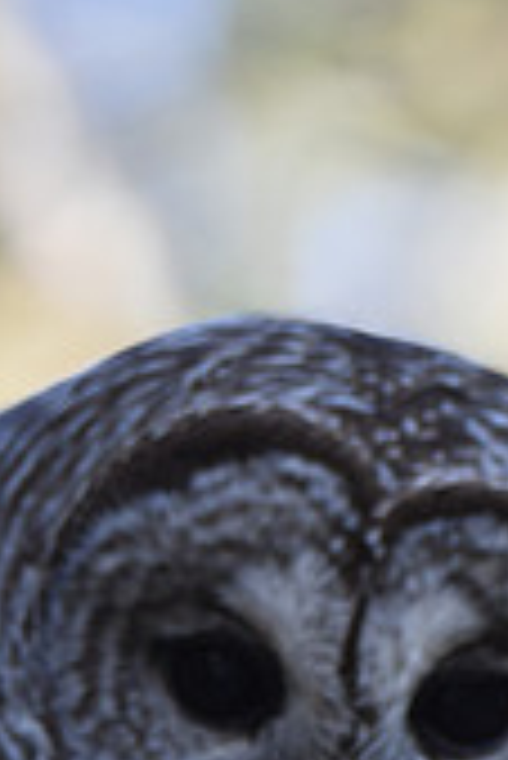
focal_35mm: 1646
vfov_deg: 1.3
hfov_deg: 0.8
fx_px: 34766
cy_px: 886
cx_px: -74
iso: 400
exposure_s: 1/100
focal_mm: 320
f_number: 5.6
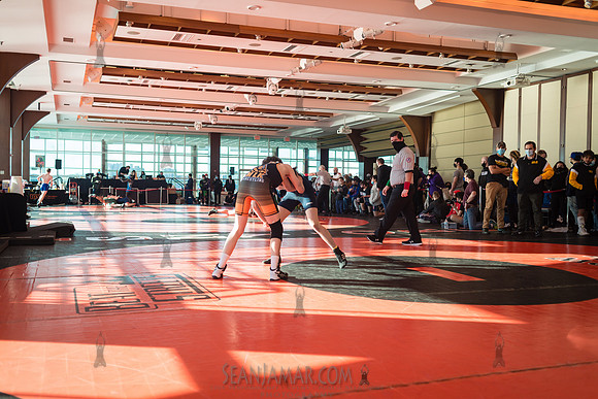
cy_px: 200
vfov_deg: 37.9
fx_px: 581
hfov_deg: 54.4
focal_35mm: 35
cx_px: 299
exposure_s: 1/400
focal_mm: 35
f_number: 3.5
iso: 400
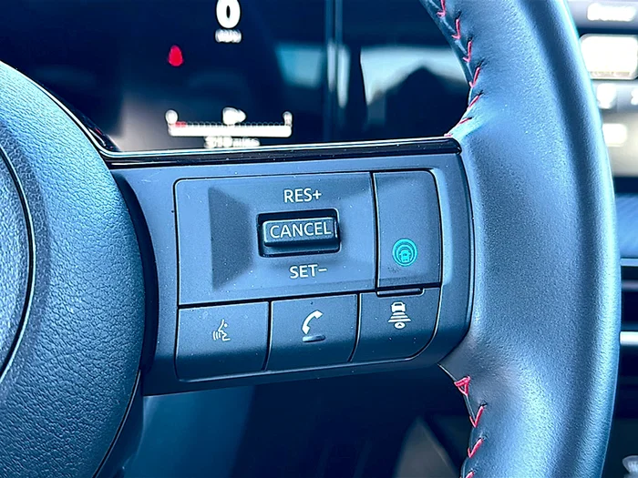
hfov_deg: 49.0
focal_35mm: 38
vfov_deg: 37.7
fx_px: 700
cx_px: 319
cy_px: 239
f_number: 1.78
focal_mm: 6.86
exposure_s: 1/48
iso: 64
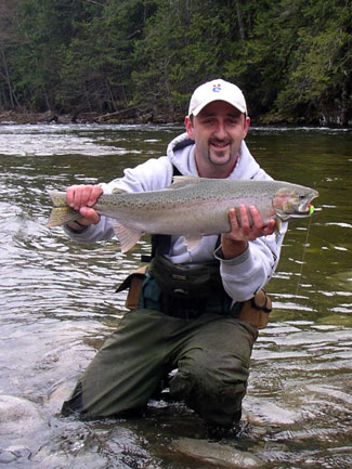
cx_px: 194
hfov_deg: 35.1
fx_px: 556
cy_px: 238
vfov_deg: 45.8
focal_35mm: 41
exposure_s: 1/250
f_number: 2.8
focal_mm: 5.7
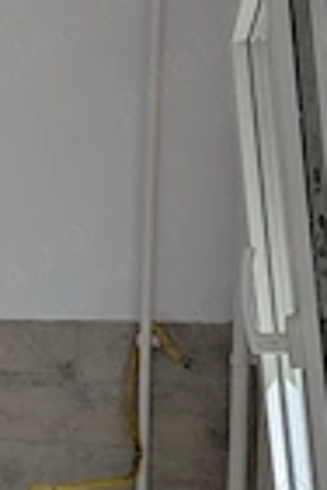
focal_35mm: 71
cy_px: 361
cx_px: -150
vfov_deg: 28.1
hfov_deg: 17.4
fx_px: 967
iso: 39
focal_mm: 6.81
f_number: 1.85
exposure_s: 1/206
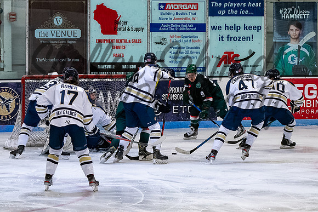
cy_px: 101
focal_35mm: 265
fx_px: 2339
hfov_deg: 7.8
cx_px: 194
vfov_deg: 5.2
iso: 2500
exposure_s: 1/800
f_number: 3.5
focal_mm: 116
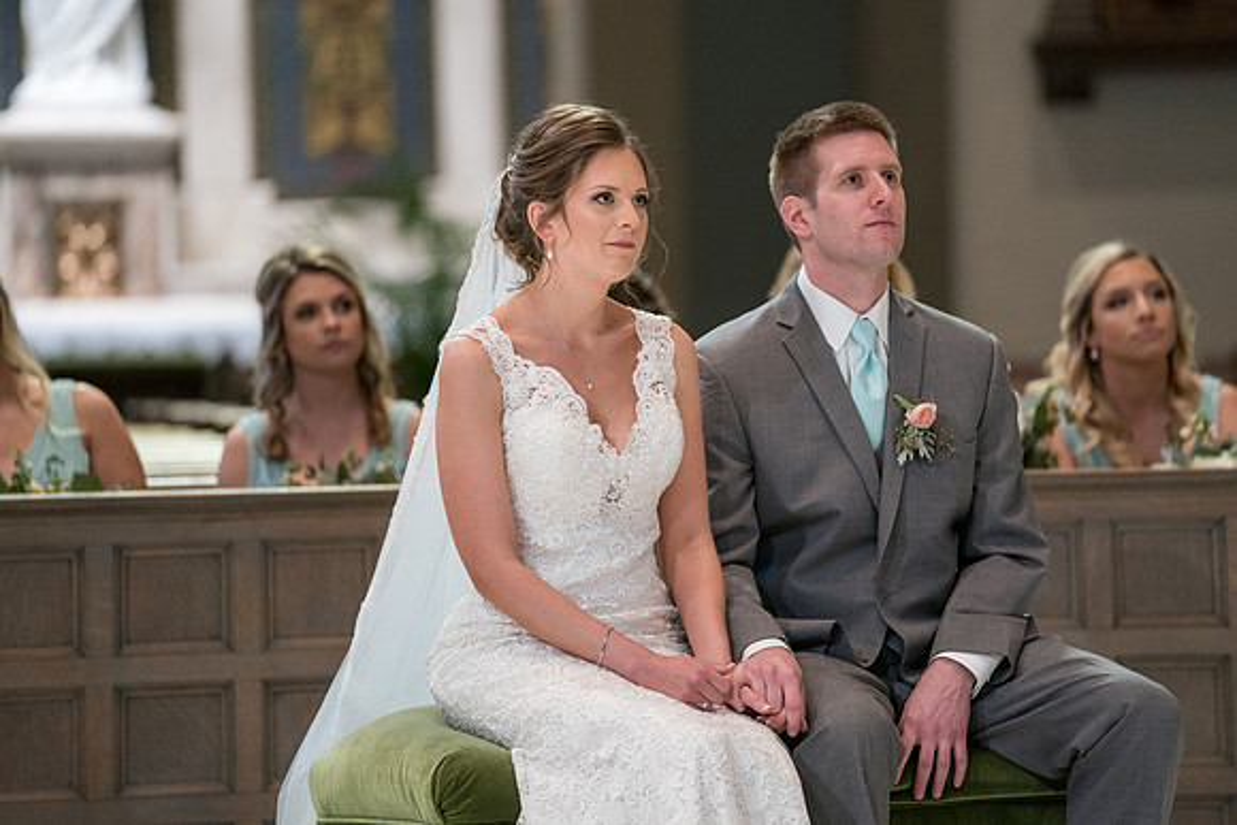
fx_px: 7020
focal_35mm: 204
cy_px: 397
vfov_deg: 6.7
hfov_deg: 10.1
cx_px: 641
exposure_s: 1/200
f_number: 2.8
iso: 2000
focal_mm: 194
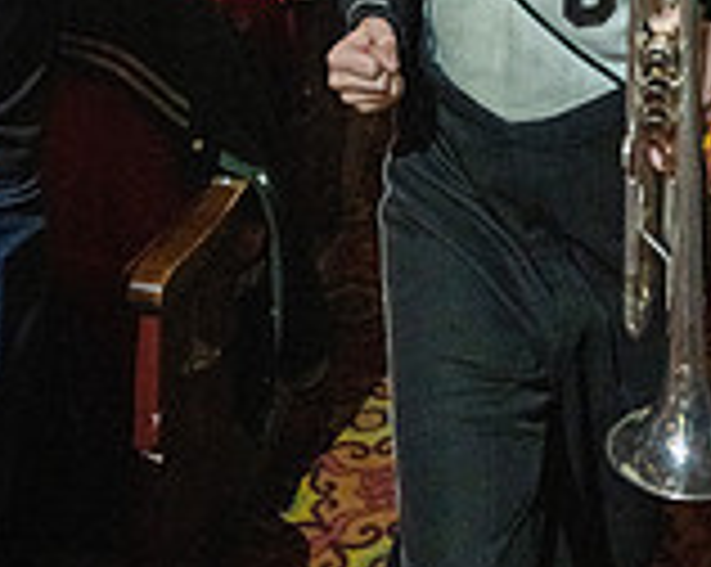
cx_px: 500
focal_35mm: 67
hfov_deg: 28.1
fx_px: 1408
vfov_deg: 19.6
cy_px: -302
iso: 12800
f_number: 2.8
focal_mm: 25
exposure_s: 1/500
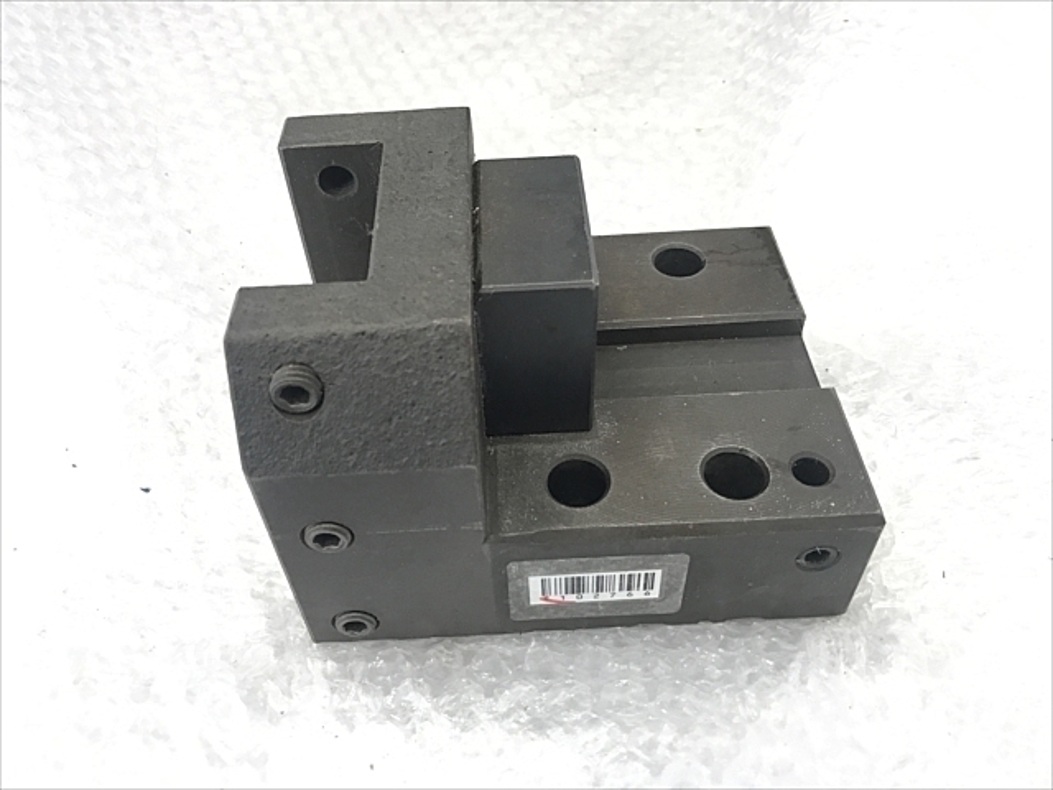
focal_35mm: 28
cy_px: 395
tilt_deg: -46.7
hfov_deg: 63.4
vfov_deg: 49.7
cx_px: 526
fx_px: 852
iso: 40
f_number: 1.8
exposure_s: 1/20
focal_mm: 3.99
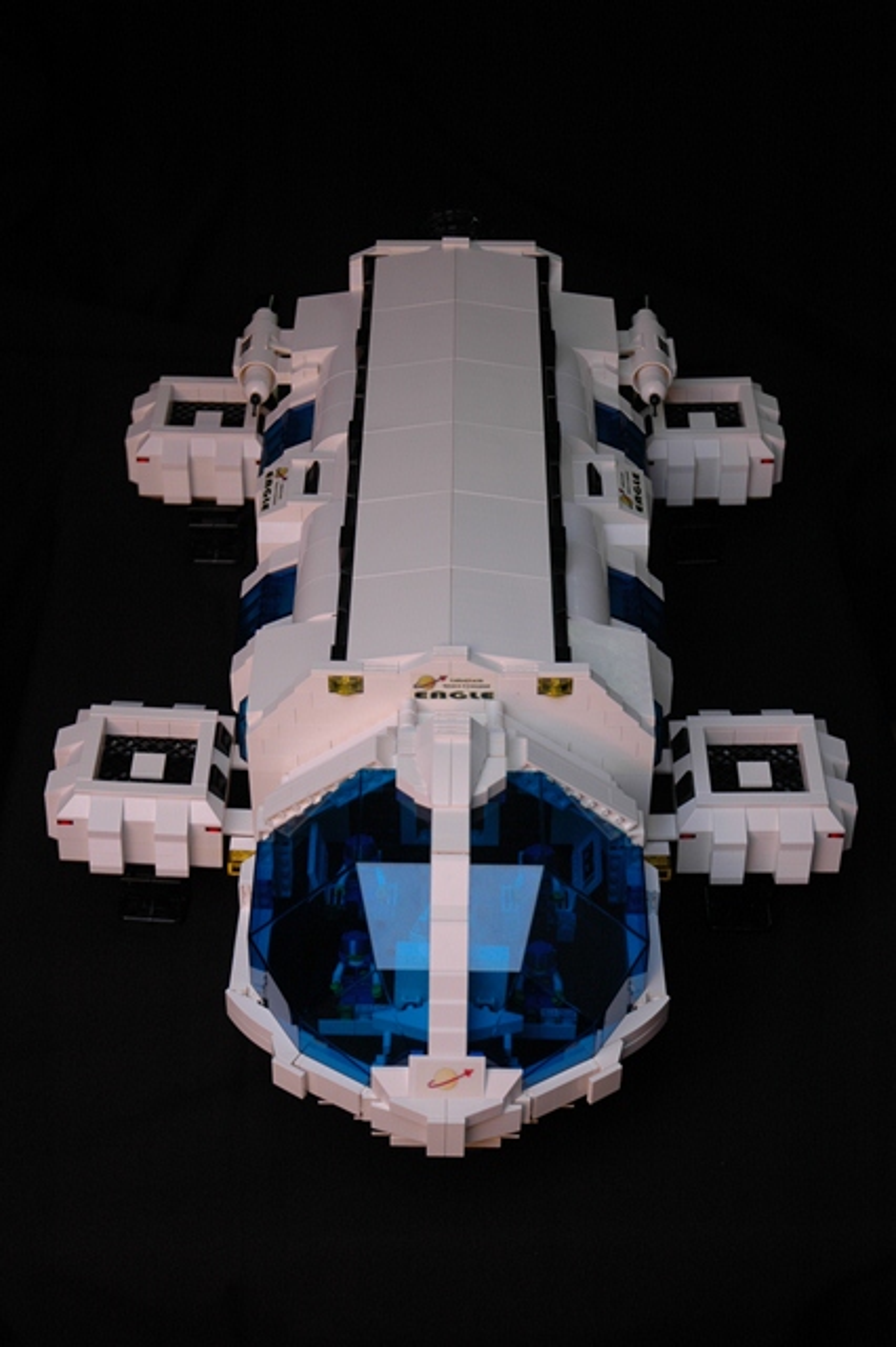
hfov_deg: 23.8
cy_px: 674
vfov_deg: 35.1
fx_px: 2130
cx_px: 448
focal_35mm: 57
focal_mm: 38
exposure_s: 1/50
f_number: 4.2
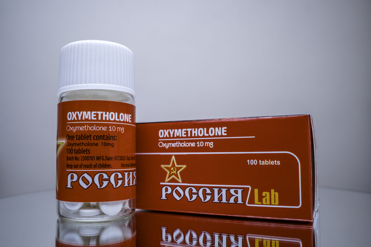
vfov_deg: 42.2
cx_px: 186
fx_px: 320
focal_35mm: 31
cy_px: 124
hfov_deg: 60.1
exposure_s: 1/15
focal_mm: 31.1
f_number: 14
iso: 160
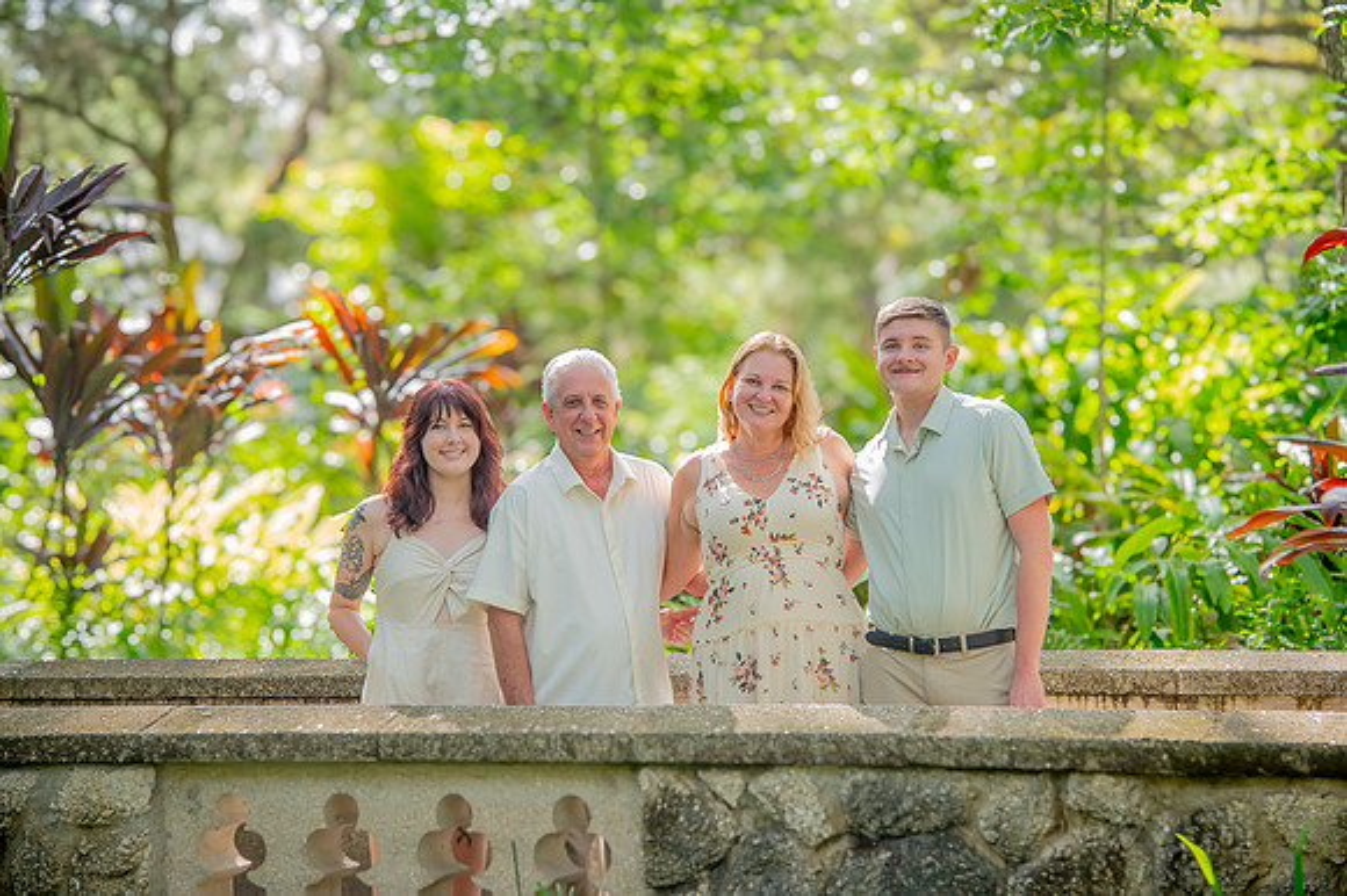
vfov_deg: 17.5
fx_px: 2908
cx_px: 688
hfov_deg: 26.1
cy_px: 445
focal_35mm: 78
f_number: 4
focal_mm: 70
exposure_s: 1/400
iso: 800
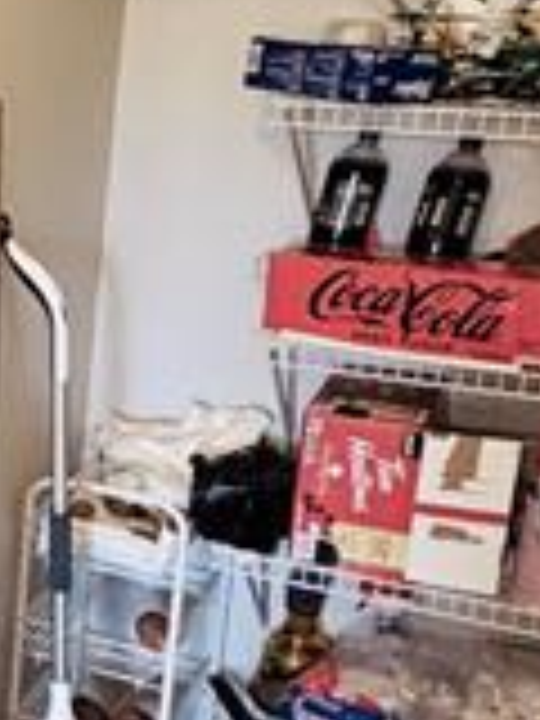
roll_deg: +0.5
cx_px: -414
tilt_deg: -15.1
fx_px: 1394
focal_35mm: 67
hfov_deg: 17.8
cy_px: 364
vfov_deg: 29.0
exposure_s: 1/60
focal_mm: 2.22
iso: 400
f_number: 2.2
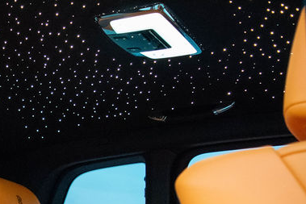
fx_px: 621
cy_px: 269
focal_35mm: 73
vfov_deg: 17.5
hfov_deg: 25.7
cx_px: -29
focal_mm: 18
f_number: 3.5
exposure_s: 1/60
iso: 3200
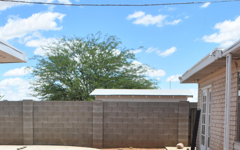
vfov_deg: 20.7
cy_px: 160
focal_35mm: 60
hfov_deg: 34.0
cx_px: 126
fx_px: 392
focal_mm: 18
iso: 180
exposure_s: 1/500
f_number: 8
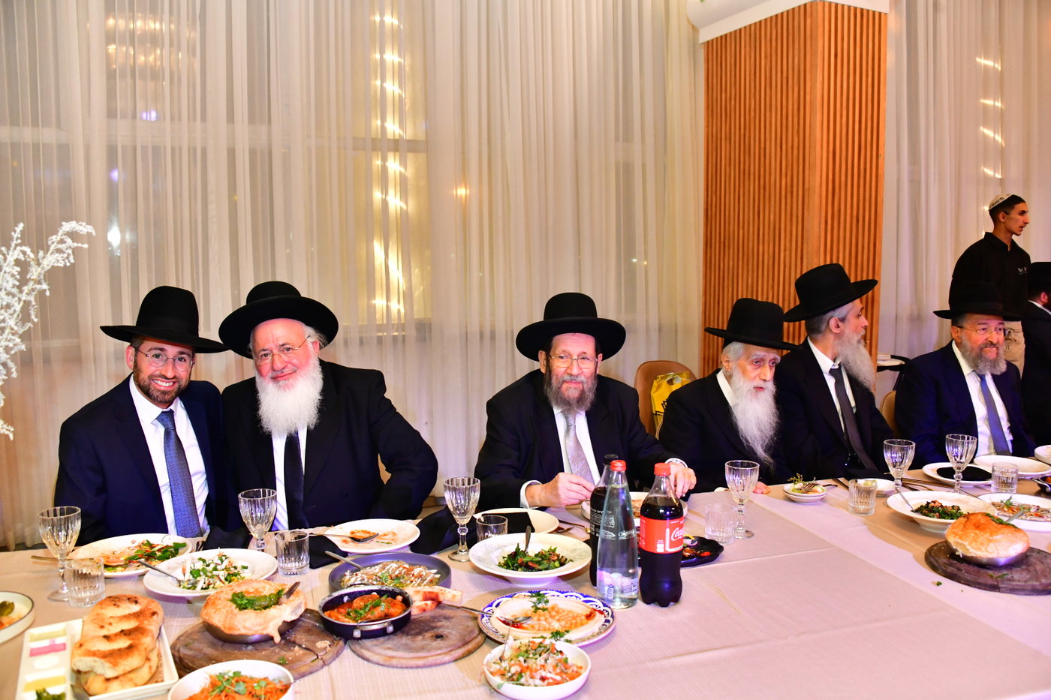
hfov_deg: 65.5
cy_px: 350
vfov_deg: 46.4
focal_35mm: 28
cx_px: 526
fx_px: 817
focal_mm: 28
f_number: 5.6
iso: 2500
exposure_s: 1/125
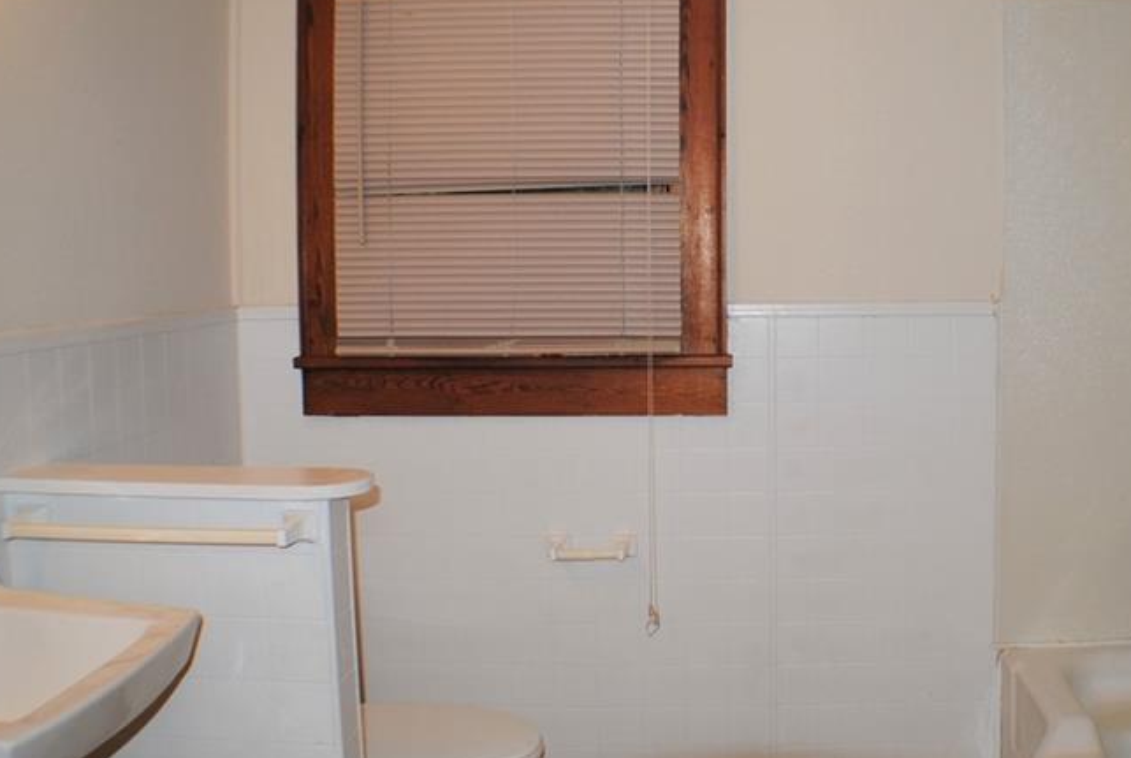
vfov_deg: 31.1
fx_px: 1353
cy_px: 275
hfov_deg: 45.0
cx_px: 707
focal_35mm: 43
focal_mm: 18
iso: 200
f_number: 3.5
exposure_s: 1/60
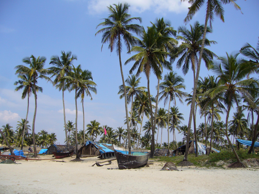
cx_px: 130
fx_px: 262
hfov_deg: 52.6
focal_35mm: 35
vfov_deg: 40.7
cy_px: 97
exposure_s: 1/400
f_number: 5.6
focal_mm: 5.8
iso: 80
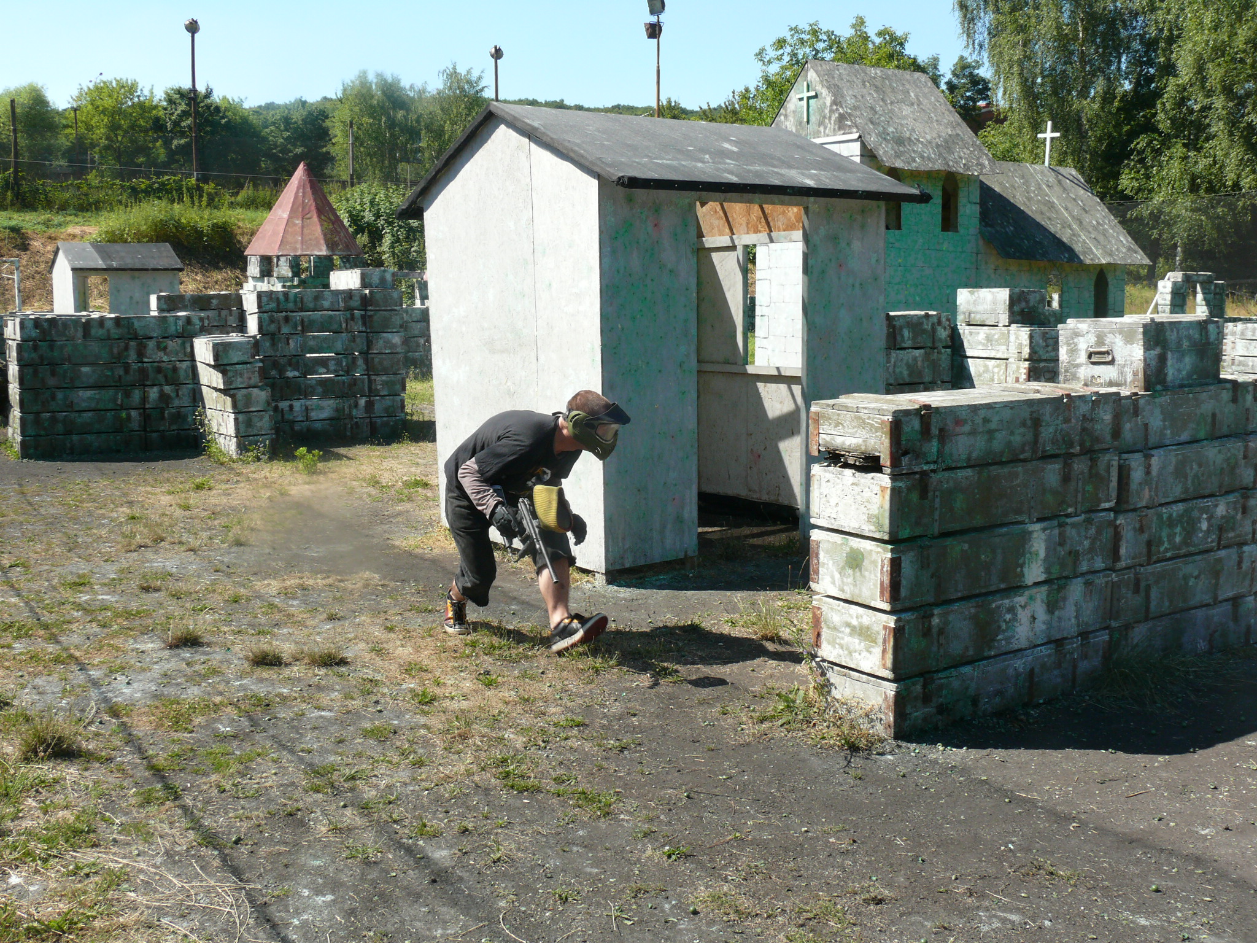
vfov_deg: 38.7
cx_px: 628
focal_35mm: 37
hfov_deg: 50.1
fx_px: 1344
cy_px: 472
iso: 100
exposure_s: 1/200
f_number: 5.6
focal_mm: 7.8
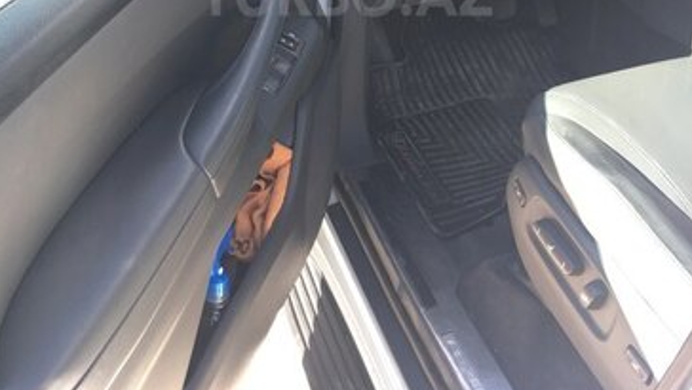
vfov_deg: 26.2
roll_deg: -1.2
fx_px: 789
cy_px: -6
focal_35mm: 43
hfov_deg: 47.3
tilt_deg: -28.6
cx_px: 346
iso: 25
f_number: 2.2
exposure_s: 1/100
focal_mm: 4.15
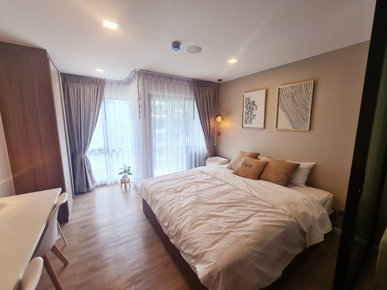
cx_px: 194
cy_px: 145
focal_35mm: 13
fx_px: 145
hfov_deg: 106.2
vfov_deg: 89.9
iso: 100
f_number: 2.2
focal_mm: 2.2
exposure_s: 1/100
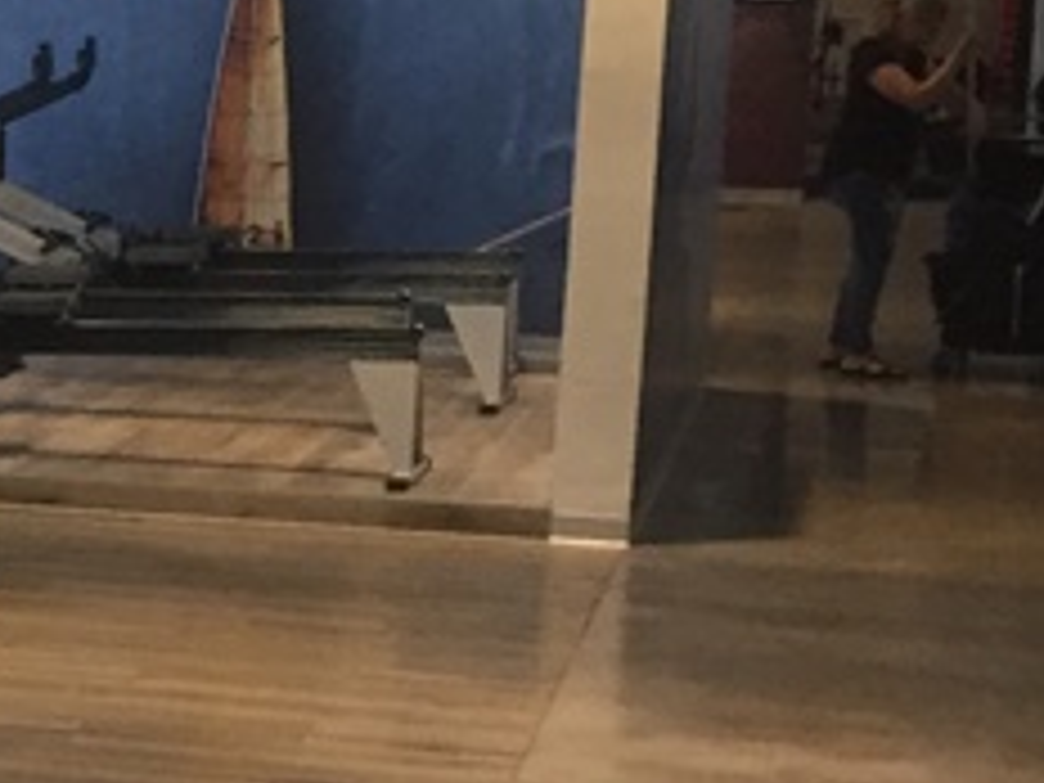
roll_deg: -1.0
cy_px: 500
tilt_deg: -7.1
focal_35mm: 128
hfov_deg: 12.9
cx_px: -1210
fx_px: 3860
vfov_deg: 11.6
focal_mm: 4.15
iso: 64
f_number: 2.2
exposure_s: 1/33
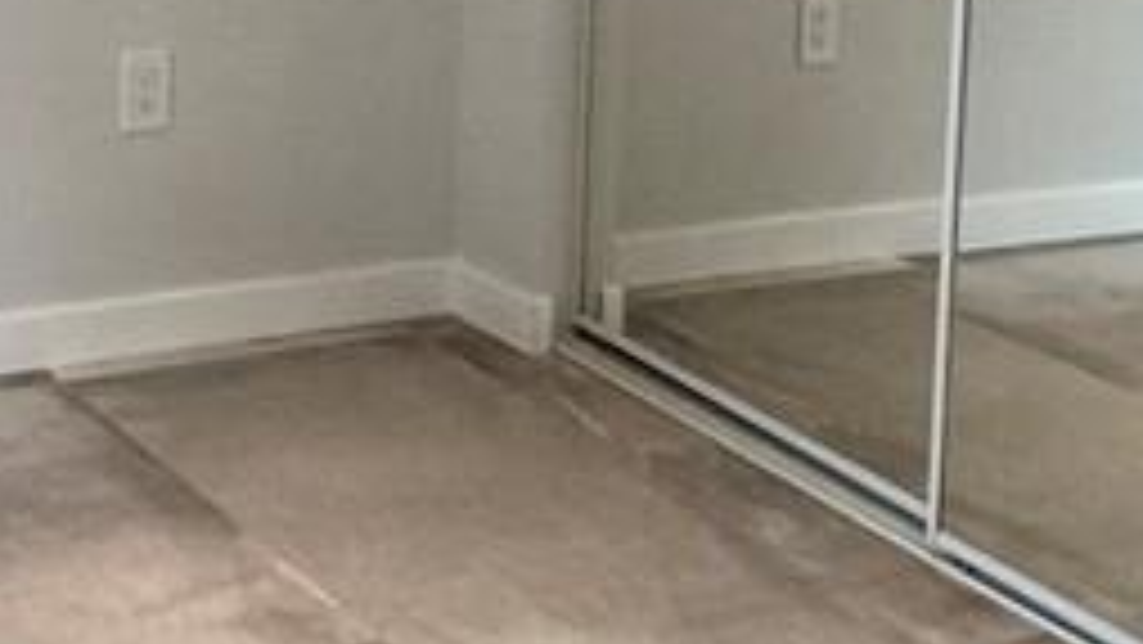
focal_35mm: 96
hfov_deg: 21.5
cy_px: -464
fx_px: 2910
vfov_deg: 11.8
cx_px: 32
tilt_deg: -3.9
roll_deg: -1.2
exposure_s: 1/120
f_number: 2.2
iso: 160
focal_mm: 2.22
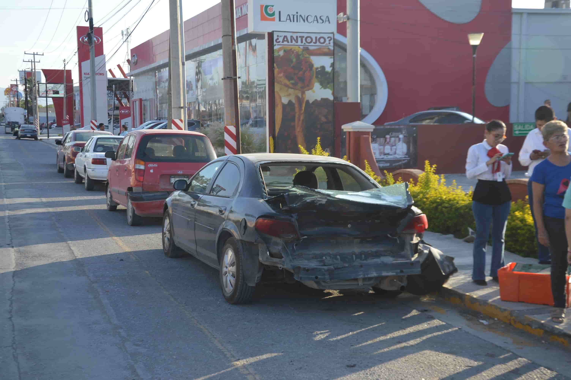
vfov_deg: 26.4
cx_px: 286
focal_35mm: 51
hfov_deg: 38.9
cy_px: 190
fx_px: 808
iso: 100
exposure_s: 1/160
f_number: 6.3
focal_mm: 34
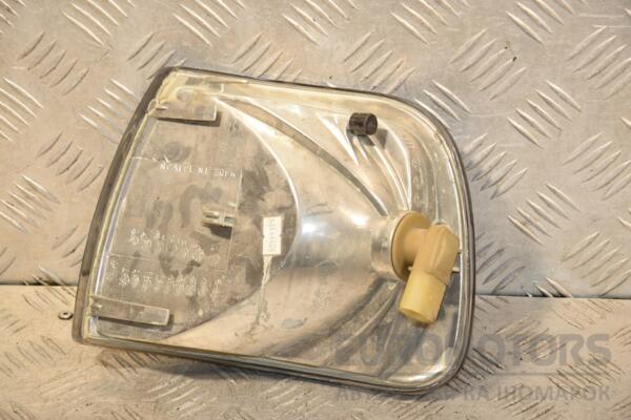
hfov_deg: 19.5
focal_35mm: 105
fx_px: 1840
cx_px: 316
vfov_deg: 13.0
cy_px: 210
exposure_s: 1/200
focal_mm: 70
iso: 800
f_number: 6.3
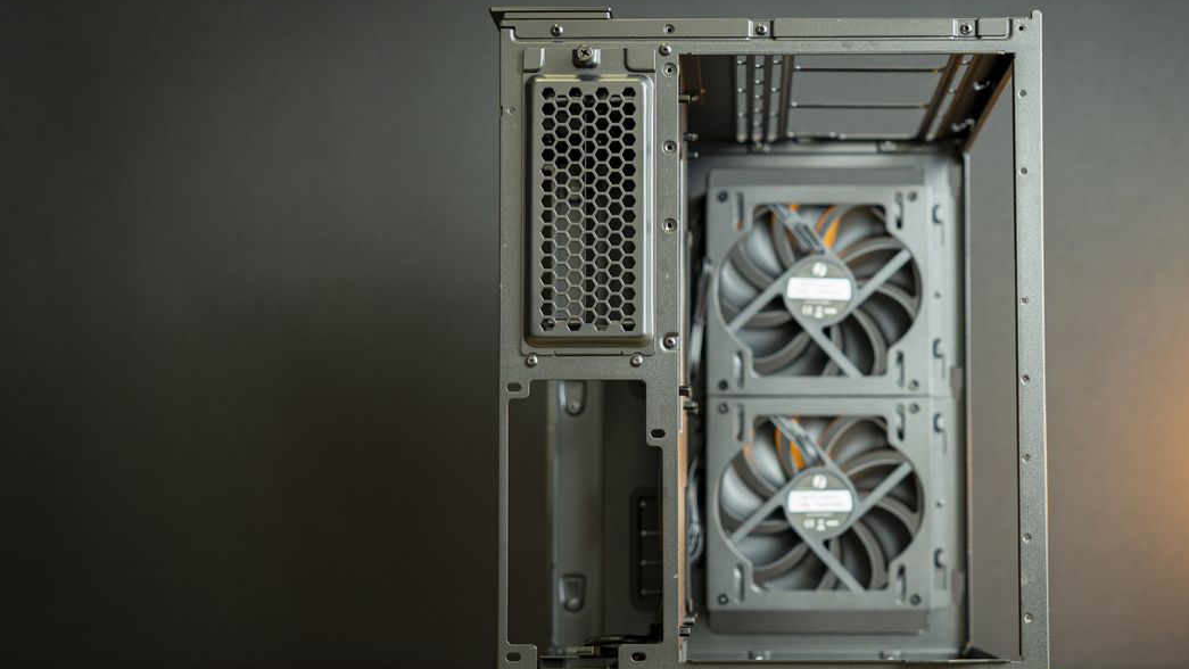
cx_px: 719
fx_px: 2491
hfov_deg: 26.8
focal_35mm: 79
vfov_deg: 15.3
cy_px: 360
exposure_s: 1/20
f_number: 2.8
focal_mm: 41
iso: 500
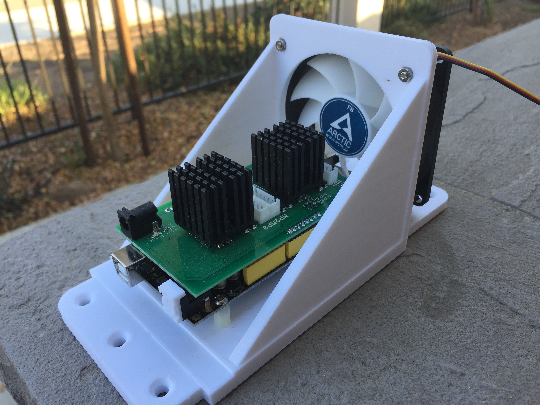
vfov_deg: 48.2
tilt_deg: -32.1
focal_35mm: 29
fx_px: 452
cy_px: 202
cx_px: 270
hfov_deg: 61.7
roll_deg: -0.6
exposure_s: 1/246
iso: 32
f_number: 2.2
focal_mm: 4.15
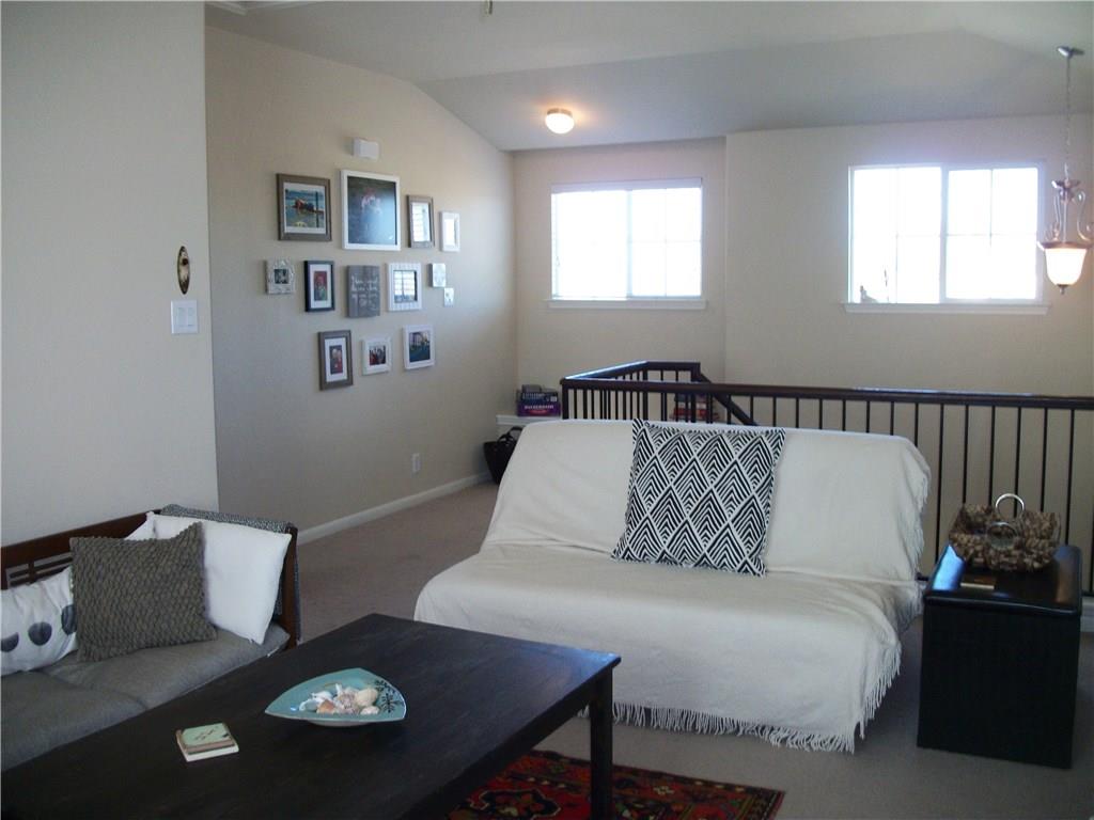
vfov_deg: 44.2
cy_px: 410
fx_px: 1011
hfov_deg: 56.8
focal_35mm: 32
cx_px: 547
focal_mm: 5.7
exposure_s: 1/40
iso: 160
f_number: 2.9
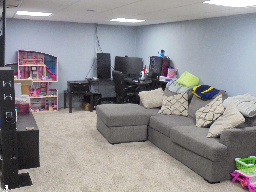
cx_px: 128
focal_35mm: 38
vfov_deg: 37.7
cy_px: 96
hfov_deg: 49.0
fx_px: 281
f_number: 4.2
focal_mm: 6.9
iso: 400
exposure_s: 1/30
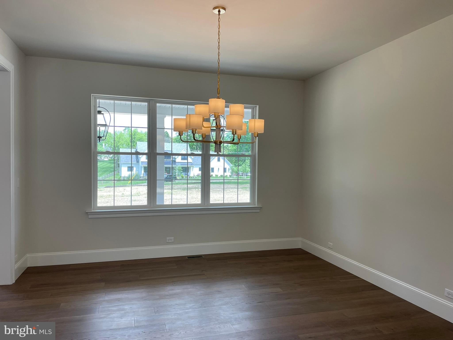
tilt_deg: -1.8
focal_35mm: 26
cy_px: 170
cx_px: 226
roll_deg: -0.5
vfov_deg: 53.1
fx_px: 340
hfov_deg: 67.3
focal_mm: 4.2
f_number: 1.6
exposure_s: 1/125
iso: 32
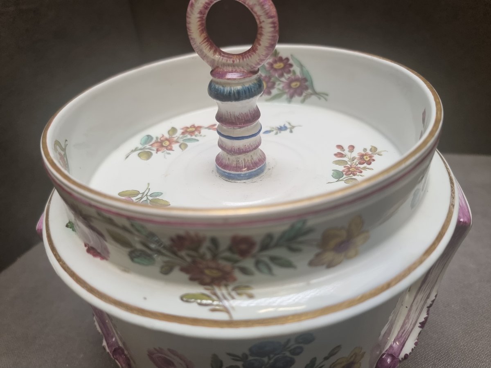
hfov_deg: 71.6
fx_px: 340
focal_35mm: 24
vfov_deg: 56.8
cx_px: 246
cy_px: 184
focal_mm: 6.7
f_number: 1.8
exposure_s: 1/120
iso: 160
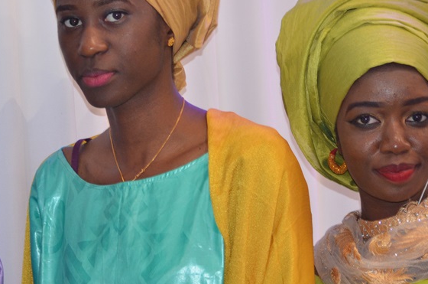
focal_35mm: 192
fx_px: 2278
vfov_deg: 7.1
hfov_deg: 10.7
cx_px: 111
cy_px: 131
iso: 800
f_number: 4
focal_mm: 70
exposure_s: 1/60
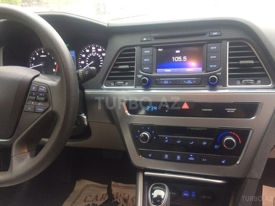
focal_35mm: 29
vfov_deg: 48.2
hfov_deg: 61.7
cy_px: 103
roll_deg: +5.6
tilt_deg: -24.8
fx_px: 230
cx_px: 138
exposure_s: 1/33
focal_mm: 4.15
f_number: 2.2
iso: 200
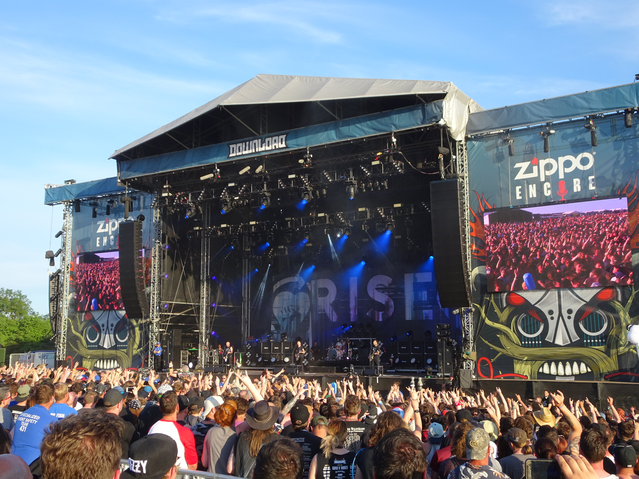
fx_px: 683
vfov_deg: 38.7
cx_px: 320
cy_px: 240
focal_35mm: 37
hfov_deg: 50.1
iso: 80
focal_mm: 6.37
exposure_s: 1/250
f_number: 4
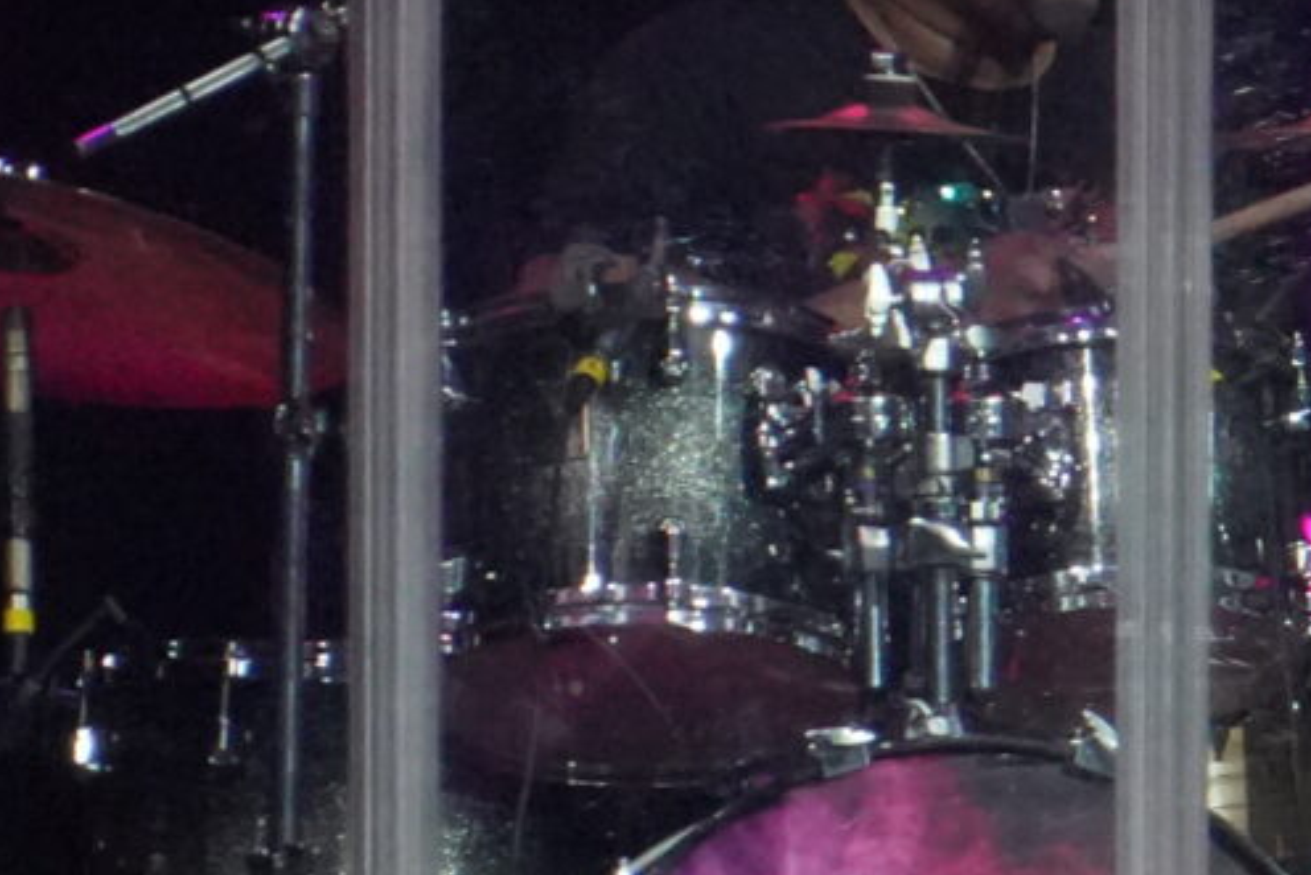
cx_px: 1890
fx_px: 59227
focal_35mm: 1626
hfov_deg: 1.3
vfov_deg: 0.8
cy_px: 512
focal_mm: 210
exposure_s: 1/500
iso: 4000
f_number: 6.3
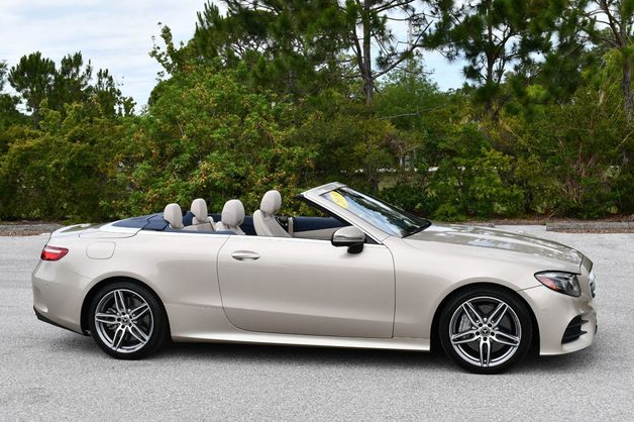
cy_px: 207
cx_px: 316
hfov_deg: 40.4
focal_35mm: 49
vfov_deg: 27.5
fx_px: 862
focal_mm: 24
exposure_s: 1/250
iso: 125
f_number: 8
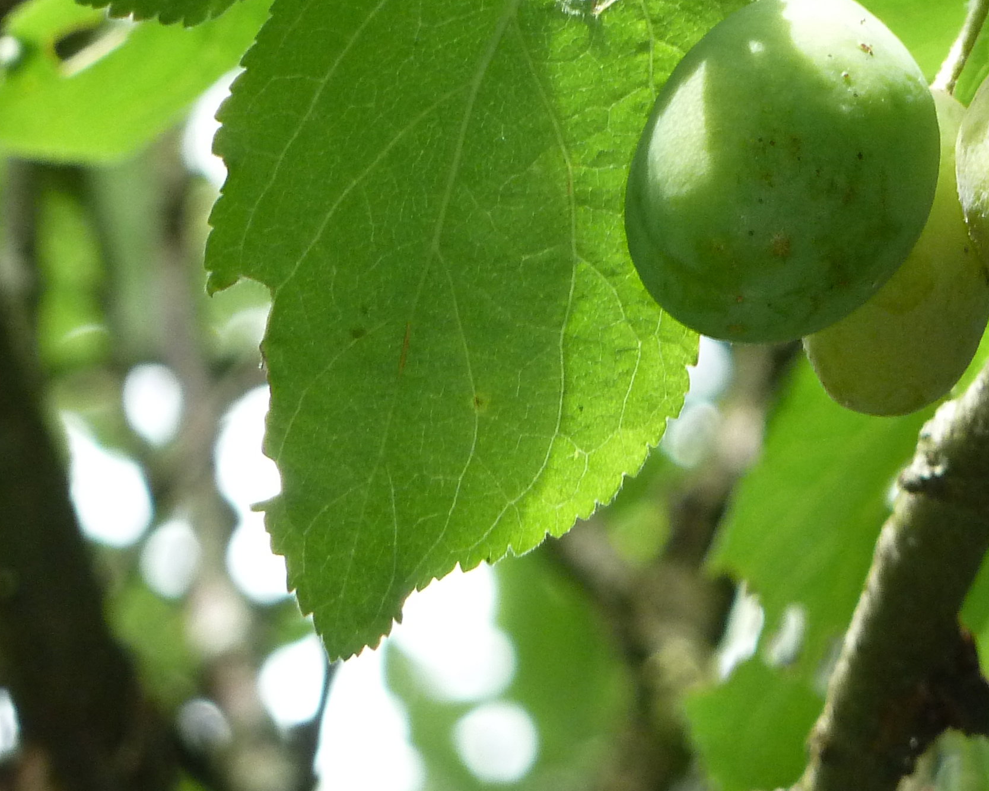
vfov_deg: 2.4
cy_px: 208
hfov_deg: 3.0
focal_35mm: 651
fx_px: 19057
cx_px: 755
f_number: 4.8
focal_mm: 45.7
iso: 200
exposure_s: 1/125
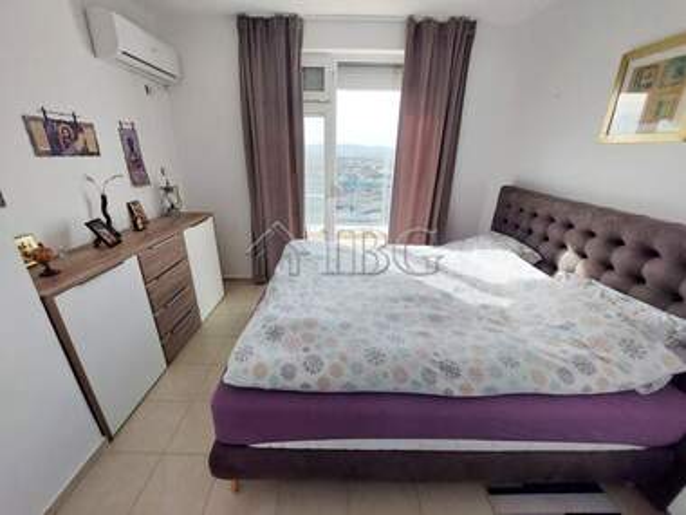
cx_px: 343
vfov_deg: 89.9
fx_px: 258
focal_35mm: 13
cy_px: 258
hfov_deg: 106.2
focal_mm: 1.74
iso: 50
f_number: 2.2
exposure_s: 1/264
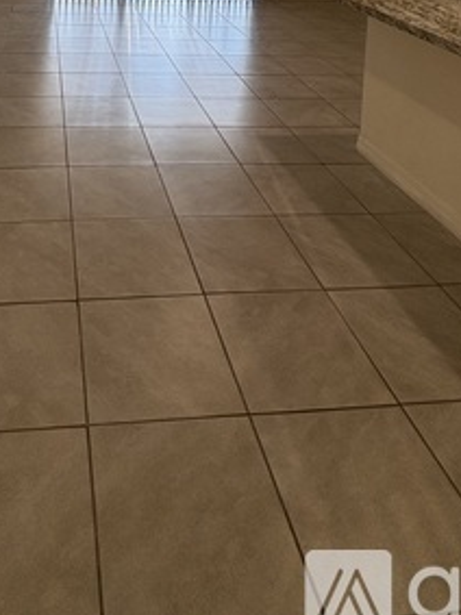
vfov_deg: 41.6
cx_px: 113
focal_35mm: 33
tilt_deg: -3.0
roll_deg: -3.3
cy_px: -88
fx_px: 586
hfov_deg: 41.6
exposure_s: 1/127
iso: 100
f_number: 2.2
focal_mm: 2.22
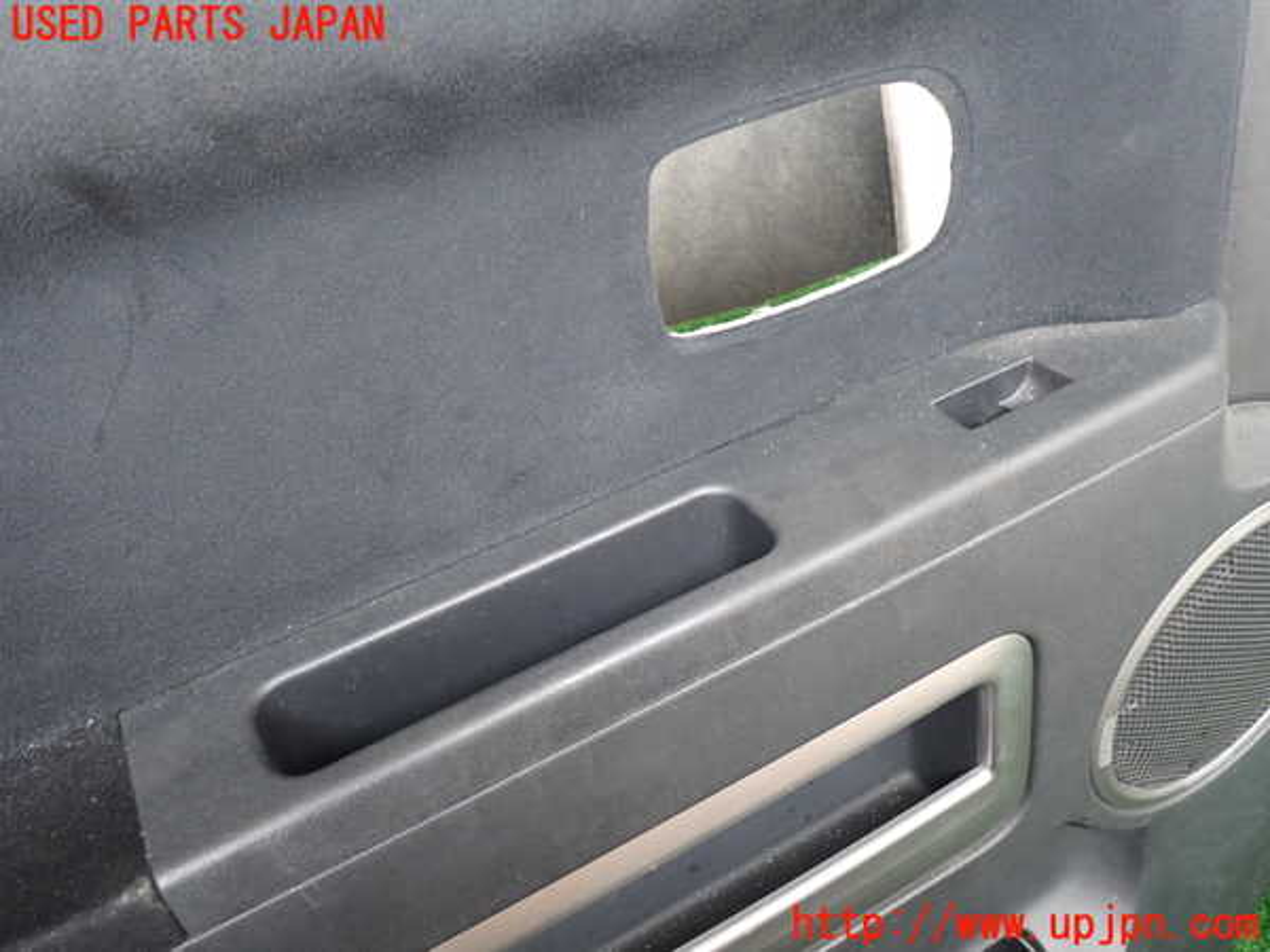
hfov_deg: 60.0
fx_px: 1101
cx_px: 635
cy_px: 476
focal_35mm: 30
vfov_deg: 46.8
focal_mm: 5.4
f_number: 2.3
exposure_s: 1/40
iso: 200
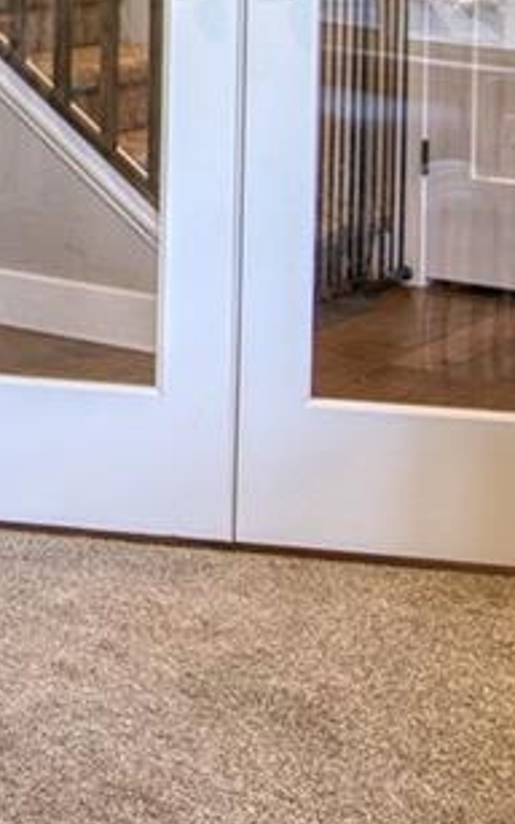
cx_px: -494
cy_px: -158
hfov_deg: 13.4
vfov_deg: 22.5
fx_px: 1908
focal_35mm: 85
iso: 500
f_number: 5
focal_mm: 16
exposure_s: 1/40
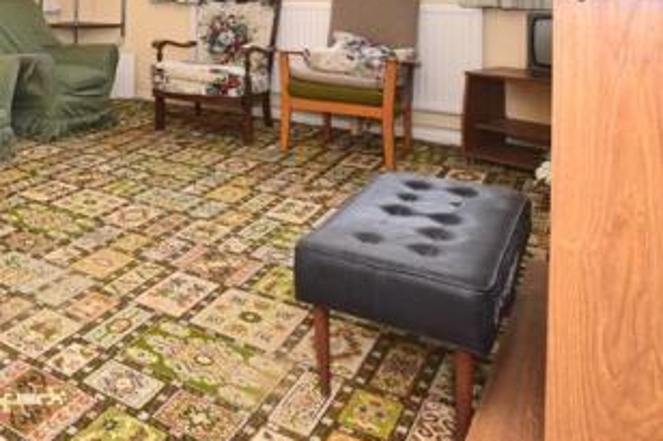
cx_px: 17
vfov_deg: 36.1
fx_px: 589
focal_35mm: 32
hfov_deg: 49.3
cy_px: -20
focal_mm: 10
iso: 400
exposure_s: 1/160
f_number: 6.3
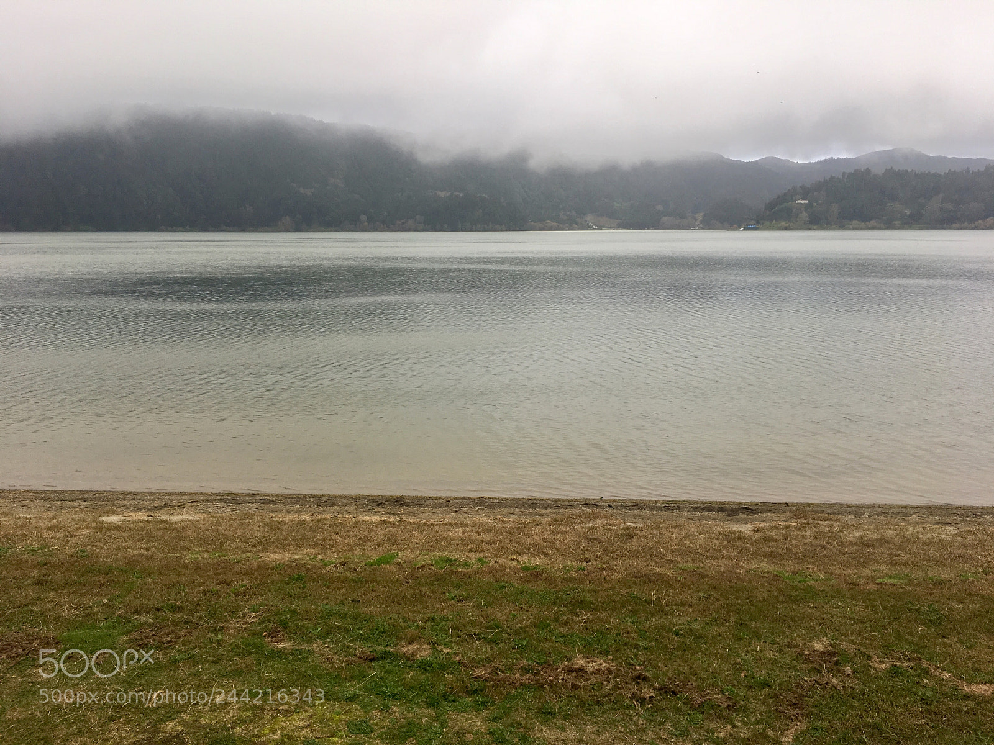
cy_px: 372
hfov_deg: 61.7
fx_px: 833
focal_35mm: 29
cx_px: 497
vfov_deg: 48.2
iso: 25
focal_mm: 4.15
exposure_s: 1/124
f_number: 2.2
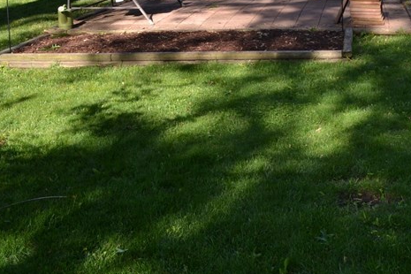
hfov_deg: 30.8
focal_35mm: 63
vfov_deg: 20.5
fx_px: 719
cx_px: 348
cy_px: -31
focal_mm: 18
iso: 100
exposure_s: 1/125
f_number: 5.6
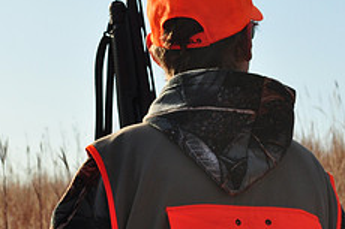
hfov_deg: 9.9
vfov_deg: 6.6
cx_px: 123
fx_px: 1994
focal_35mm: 208
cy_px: 50
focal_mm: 55
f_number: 11
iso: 400
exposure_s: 1/500
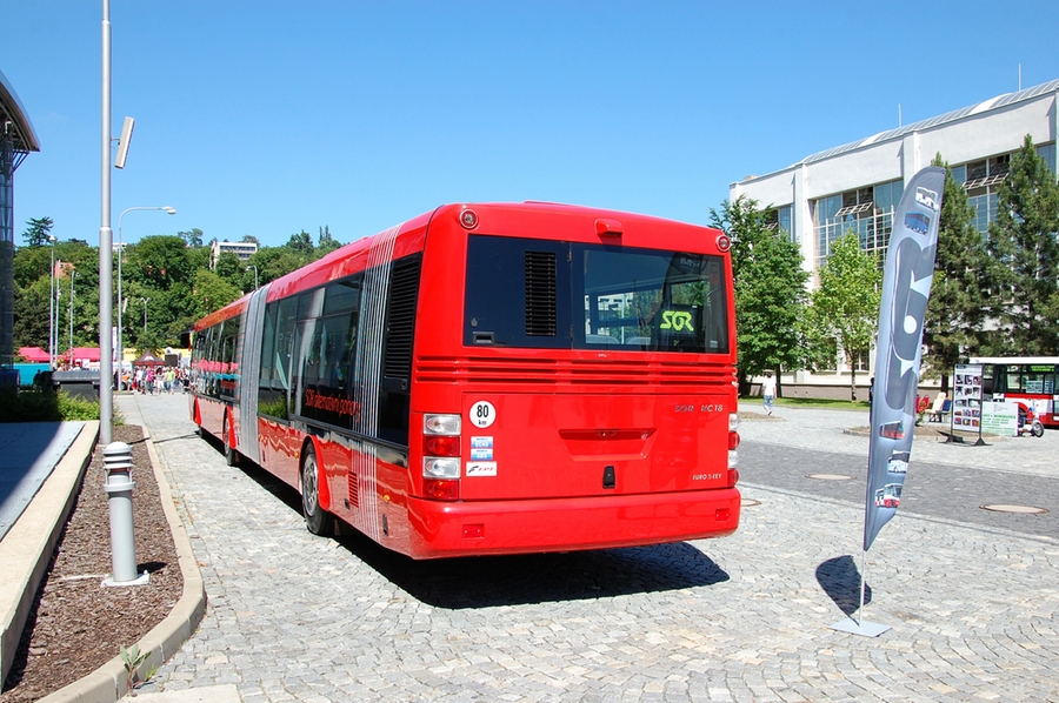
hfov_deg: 59.5
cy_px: 352
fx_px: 926
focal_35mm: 32
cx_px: 530
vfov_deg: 41.6
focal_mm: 21
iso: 280
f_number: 10
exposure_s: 1/250
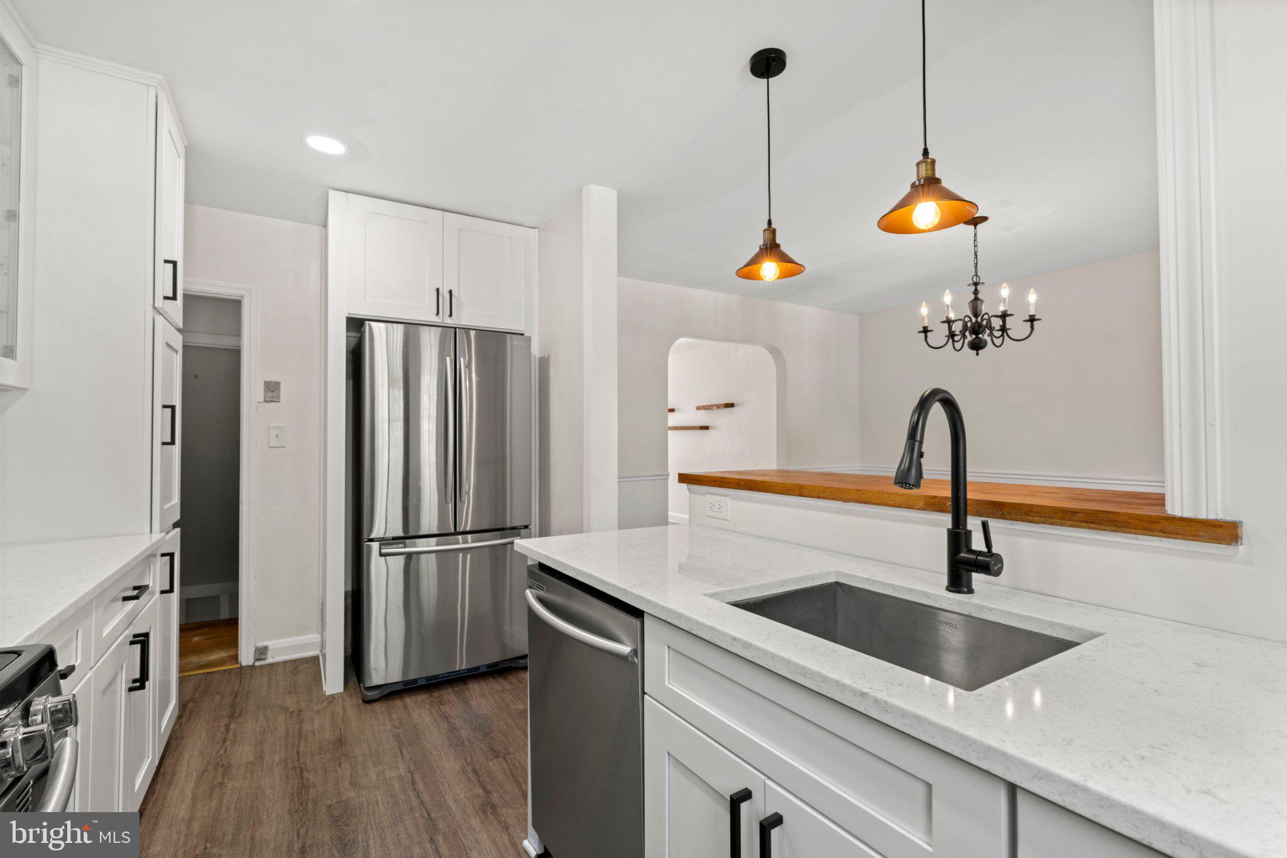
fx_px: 572
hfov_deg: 96.7
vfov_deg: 73.7
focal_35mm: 16
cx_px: 644
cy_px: 429
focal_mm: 16
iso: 200
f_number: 8
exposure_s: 1/3
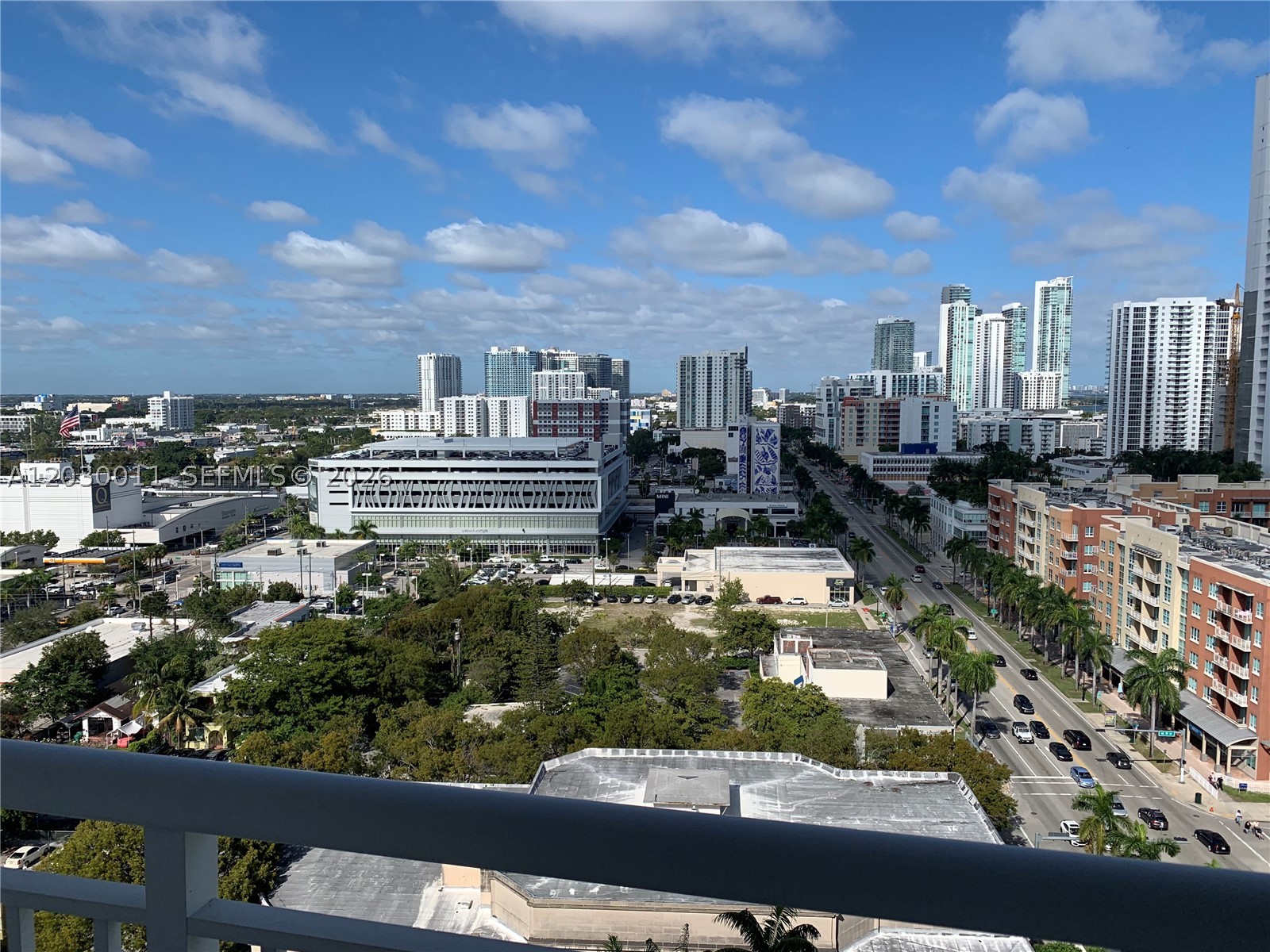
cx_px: 635
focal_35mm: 26
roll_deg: +1.1
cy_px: 476
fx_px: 954
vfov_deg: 53.1
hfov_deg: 67.3
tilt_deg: -4.9
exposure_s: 1/3521
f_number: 1.8
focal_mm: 4.25
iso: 25
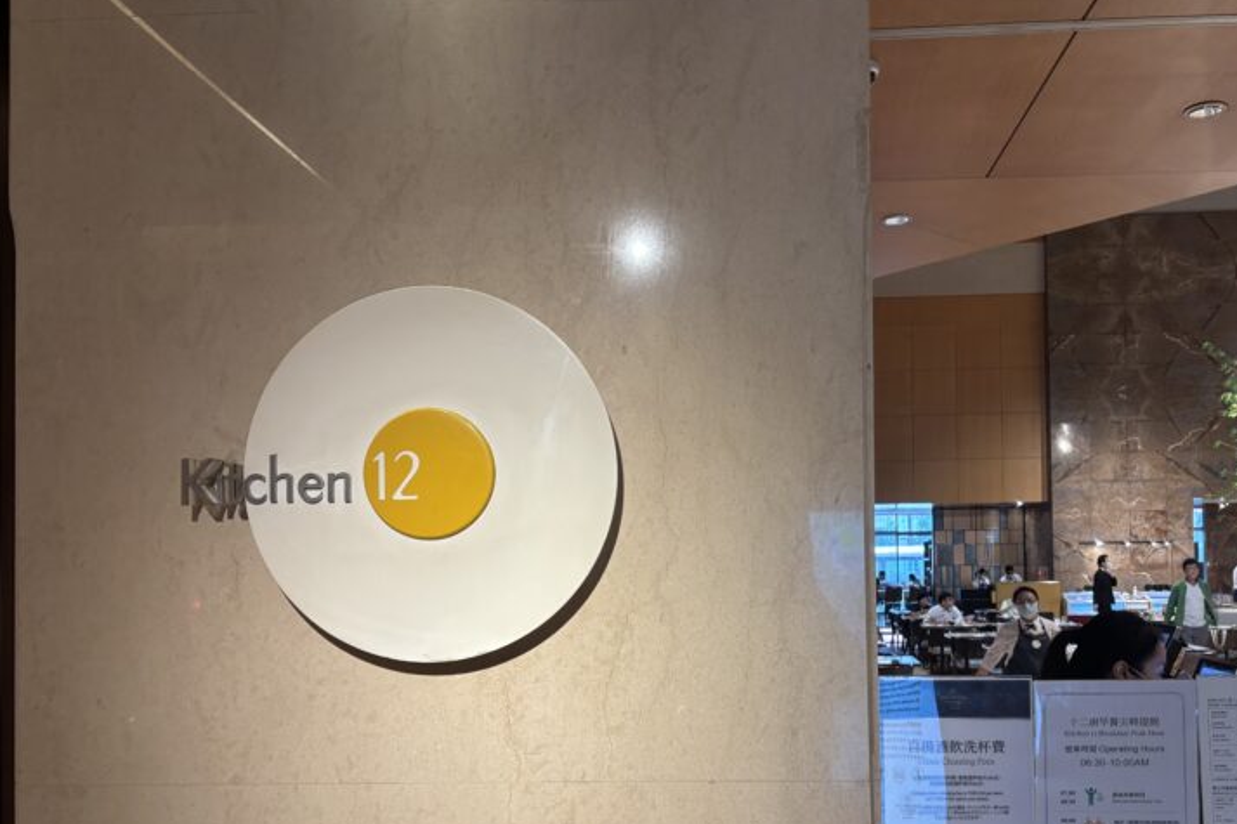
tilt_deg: +1.1
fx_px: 1099
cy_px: 537
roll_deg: +0.8
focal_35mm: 32
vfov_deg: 40.7
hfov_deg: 58.5
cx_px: 704
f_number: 1.6
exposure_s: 1/60
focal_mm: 5.96
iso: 200
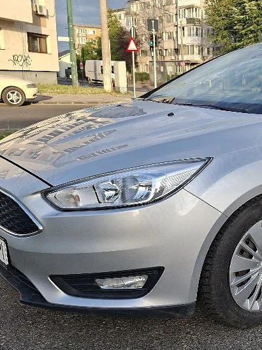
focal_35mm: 42
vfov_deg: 44.8
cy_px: 181
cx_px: 254
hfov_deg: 32.0
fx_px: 424
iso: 50
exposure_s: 1/625
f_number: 1.8
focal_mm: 5.54
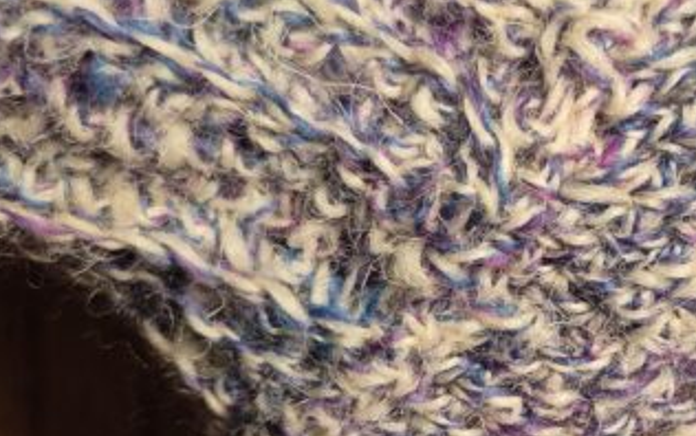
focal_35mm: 79
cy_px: 306
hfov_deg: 25.5
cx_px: 590
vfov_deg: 16.5
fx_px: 1500
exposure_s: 1/100
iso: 400
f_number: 1.8
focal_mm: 5.4
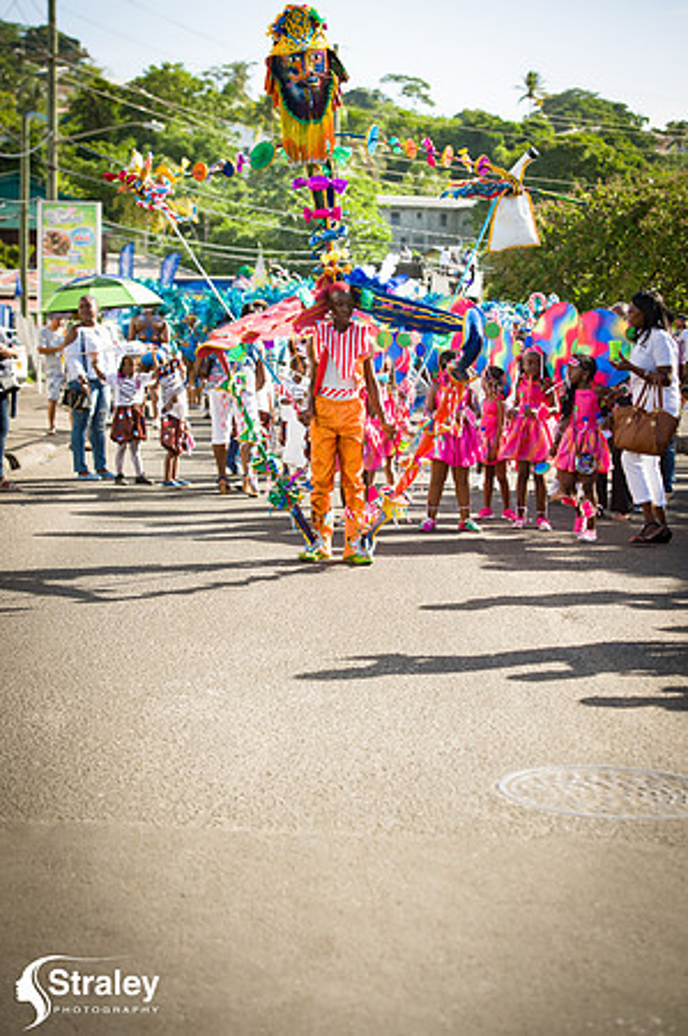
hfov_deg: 19.4
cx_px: 344
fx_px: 2011
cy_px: 518
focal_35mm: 70
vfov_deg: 28.9
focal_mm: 70
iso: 100
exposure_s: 1/200
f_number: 5.6
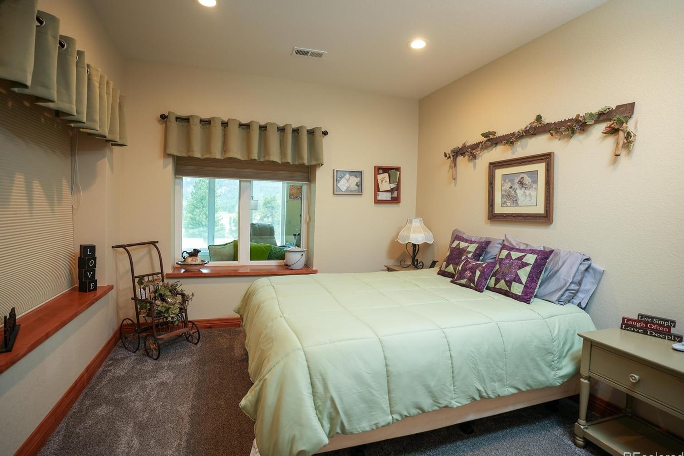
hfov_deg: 93.3
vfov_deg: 70.4
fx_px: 323
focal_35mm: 17
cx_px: 333
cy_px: 225
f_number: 3.2
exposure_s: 1/125
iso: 800
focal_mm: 16
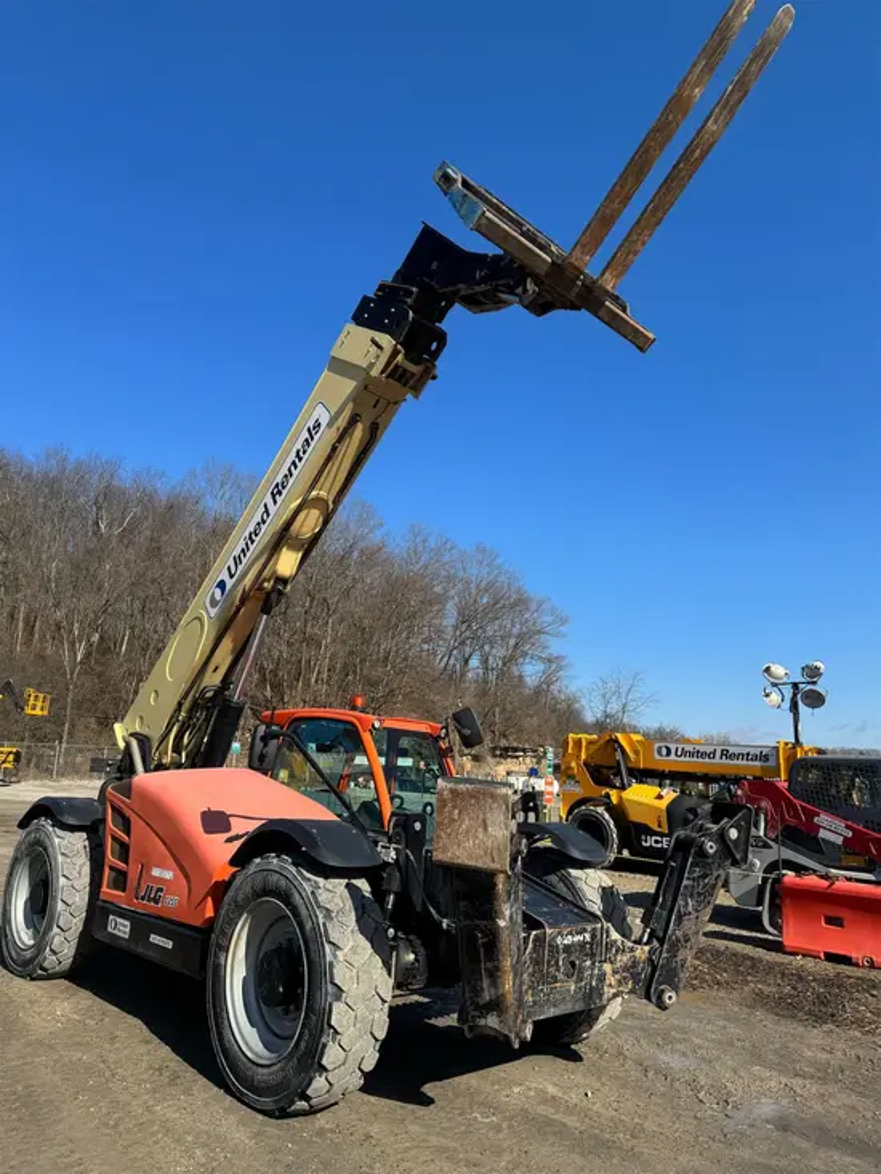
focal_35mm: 24
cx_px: 440
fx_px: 814
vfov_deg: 71.6
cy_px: 587
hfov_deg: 56.8
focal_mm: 6.76
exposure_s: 1/3802
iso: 80
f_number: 1.78
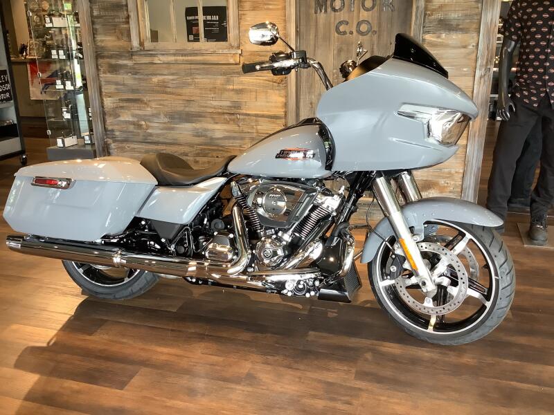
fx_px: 496
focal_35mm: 31
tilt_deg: -20.5
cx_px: 277
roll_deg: +0.9
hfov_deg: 58.4
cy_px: 208
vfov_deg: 45.4
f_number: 2.4
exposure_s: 1/50
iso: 160
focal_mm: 3.3
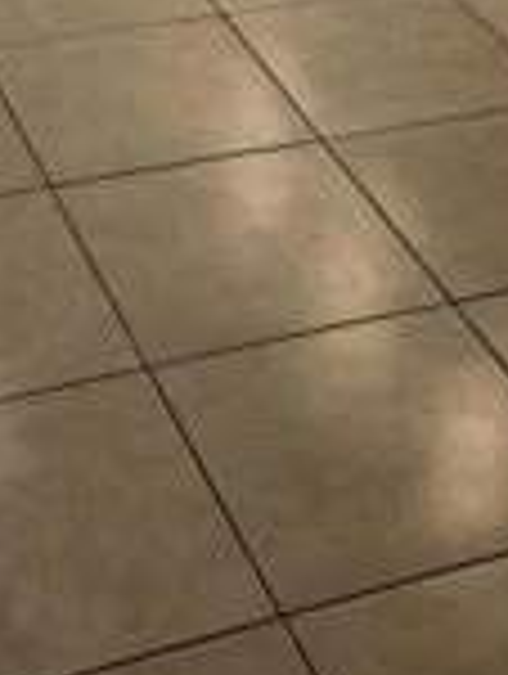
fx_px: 1912
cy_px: -486
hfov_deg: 15.1
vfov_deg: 17.0
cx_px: 351
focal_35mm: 98
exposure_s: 1/120
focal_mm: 5.4
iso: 100
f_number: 1.8
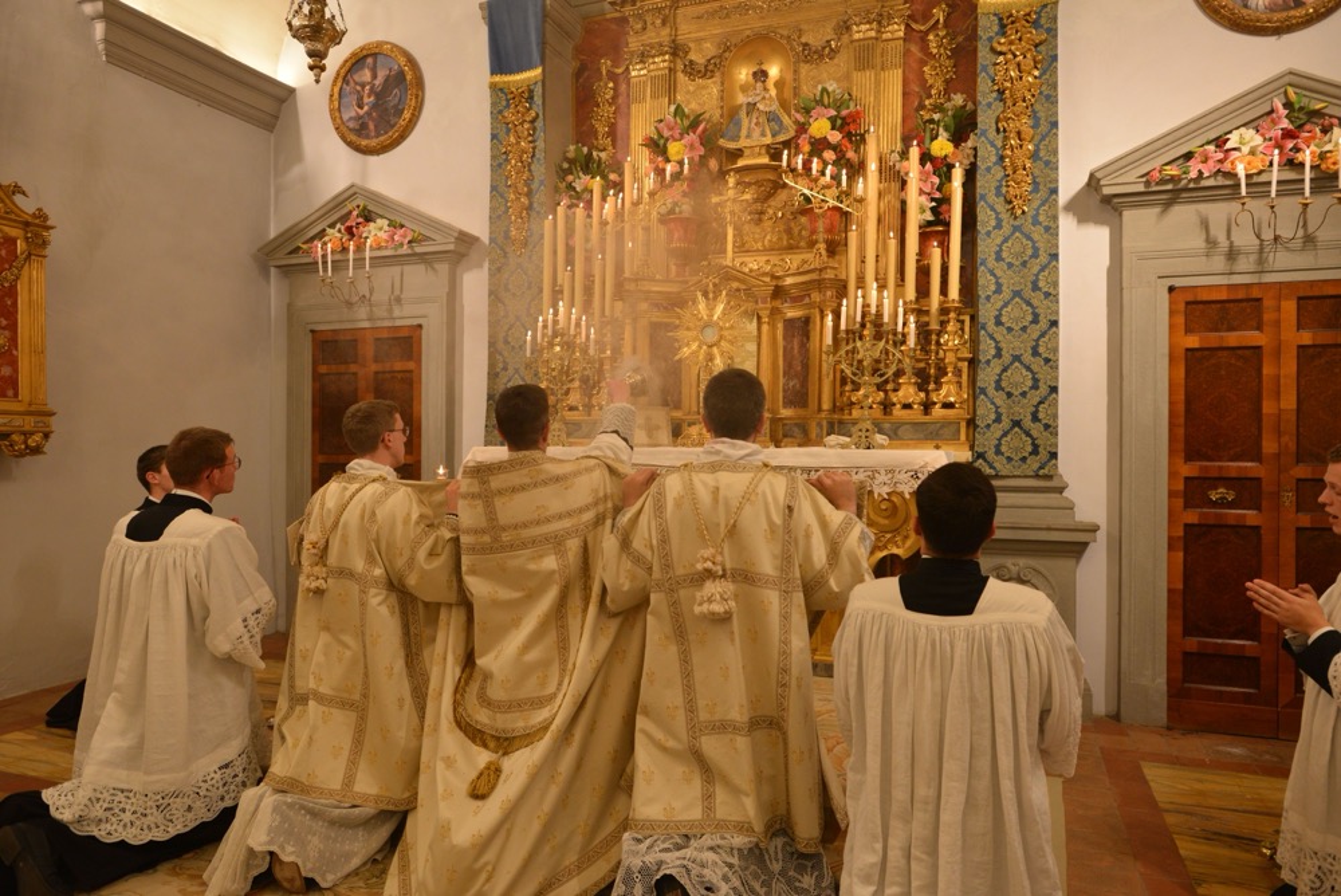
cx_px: 670
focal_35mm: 24
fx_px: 894
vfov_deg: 53.2
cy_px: 448
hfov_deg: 73.7
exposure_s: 1/100
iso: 1600
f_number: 5
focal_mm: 24
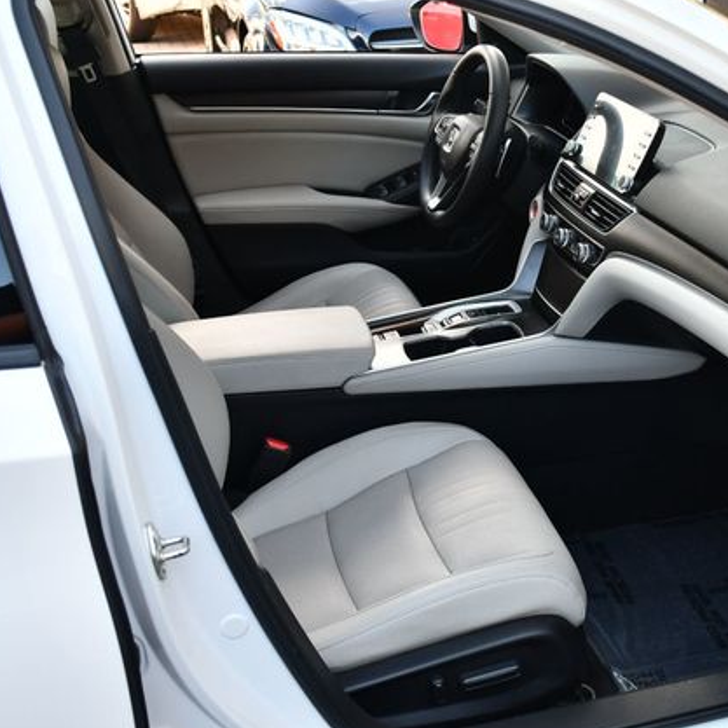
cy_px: 367
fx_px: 1118
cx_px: 512
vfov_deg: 36.1
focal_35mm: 47
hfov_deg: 35.5
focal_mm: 18
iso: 400
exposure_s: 1/250
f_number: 3.5
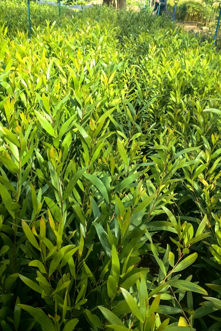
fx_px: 267
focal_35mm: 29
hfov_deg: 44.9
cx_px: 95
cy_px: 161
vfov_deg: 63.6
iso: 50
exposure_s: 1/429
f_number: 2
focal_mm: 5.75
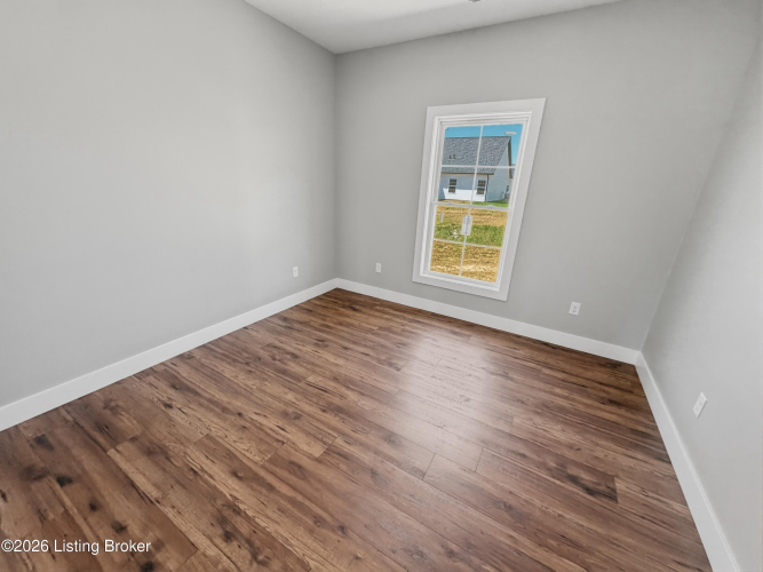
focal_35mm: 14
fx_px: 309
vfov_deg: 85.7
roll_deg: -2.9
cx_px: 382
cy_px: 286
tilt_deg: -19.4
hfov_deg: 102.1
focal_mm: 2.2
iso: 200
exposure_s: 1/60
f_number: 2.2
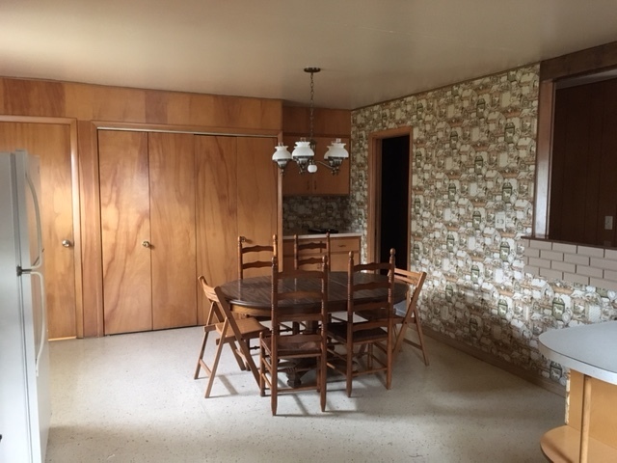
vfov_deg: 48.2
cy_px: 232
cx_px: 308
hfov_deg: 61.7
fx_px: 517
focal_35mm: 29
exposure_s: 1/15
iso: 250
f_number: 2.2
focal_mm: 4.15
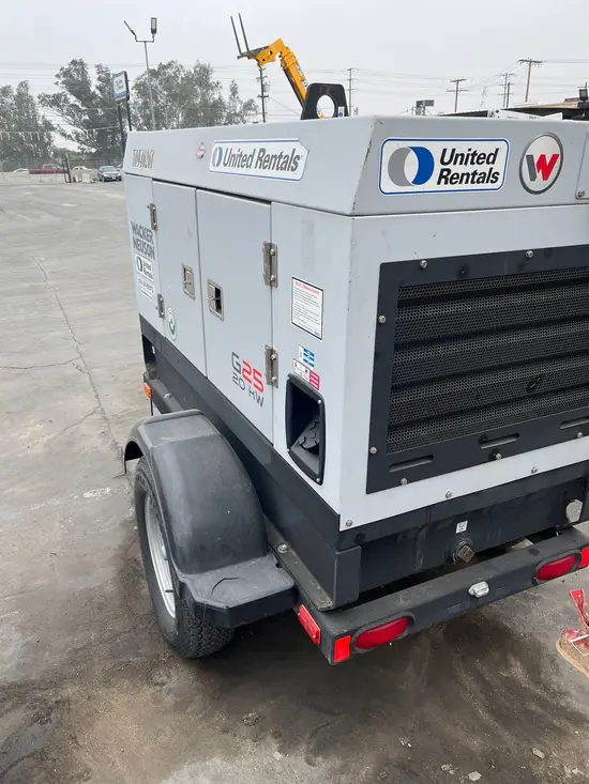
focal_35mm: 26
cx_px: 294
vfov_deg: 67.3
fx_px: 590
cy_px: 392
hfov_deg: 53.1
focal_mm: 5.1
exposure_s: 1/1355
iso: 50
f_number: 1.6
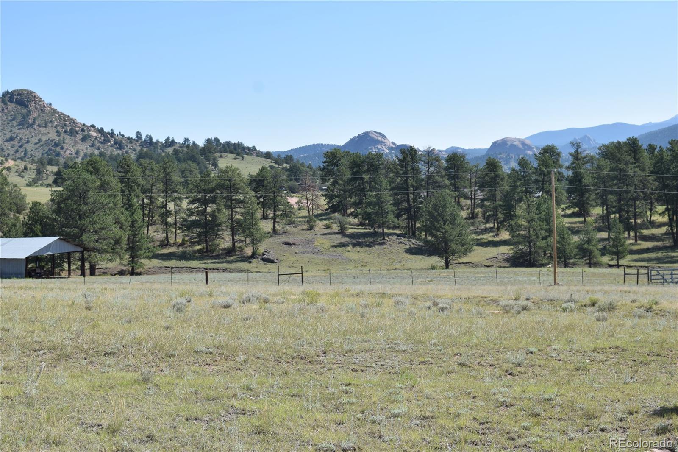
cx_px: 339
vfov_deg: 21.6
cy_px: 226
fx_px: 1186
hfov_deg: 31.9
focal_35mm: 63
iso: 100
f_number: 8
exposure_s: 1/250
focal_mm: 42
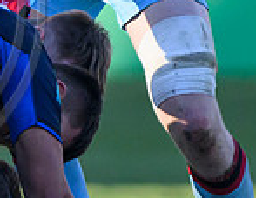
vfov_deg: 0.4
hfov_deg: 0.5
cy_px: 187
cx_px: 71
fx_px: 27844
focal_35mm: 3719
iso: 800
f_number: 3.5
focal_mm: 400
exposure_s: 1/3200
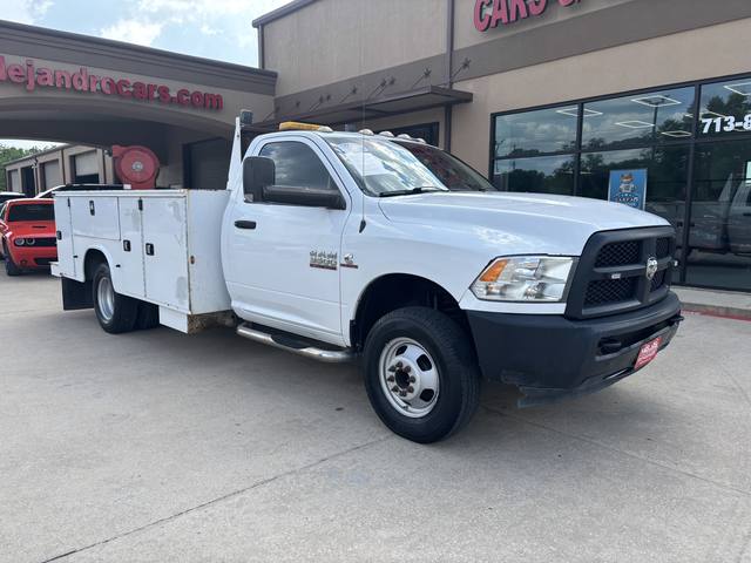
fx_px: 564
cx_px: 376
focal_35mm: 26
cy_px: 282
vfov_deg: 53.1
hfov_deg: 67.3
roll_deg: -0.1
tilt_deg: -7.9
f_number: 1.6
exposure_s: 1/1399
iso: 50
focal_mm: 5.96
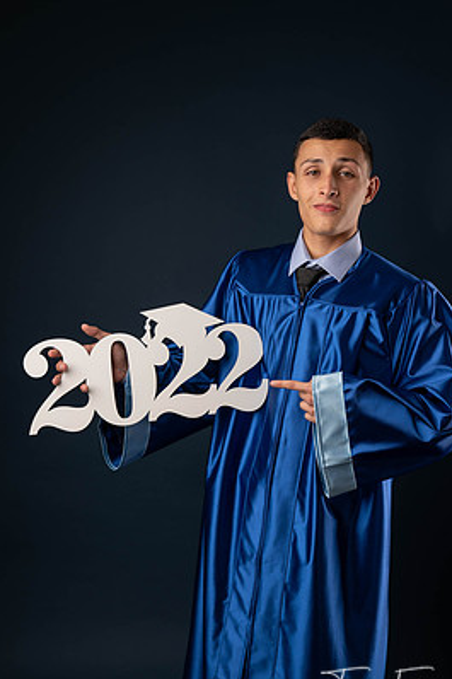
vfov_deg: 38.2
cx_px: 249
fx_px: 980
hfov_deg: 26.0
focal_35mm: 52
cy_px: 370
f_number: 5.6
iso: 200
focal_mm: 46
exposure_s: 1/100
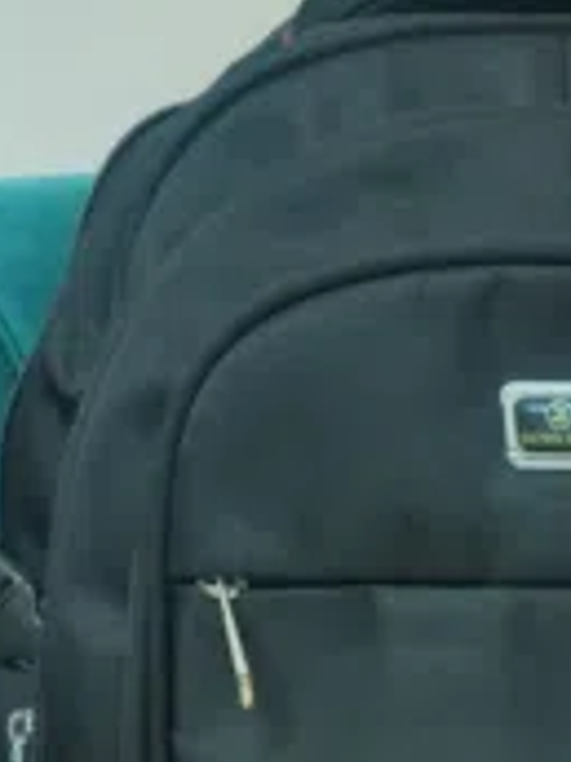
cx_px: 544
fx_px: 1276
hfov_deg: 24.3
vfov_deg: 31.8
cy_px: 673
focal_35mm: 58
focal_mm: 4.6
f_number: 1.8
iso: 1000
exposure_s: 1/25
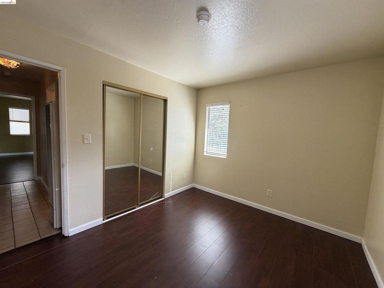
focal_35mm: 14
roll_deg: -1.9
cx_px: 192
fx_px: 155
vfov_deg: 85.7
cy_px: 144
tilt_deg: -3.9
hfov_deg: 102.1
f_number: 2.2
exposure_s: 1/121
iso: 160
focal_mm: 2.22
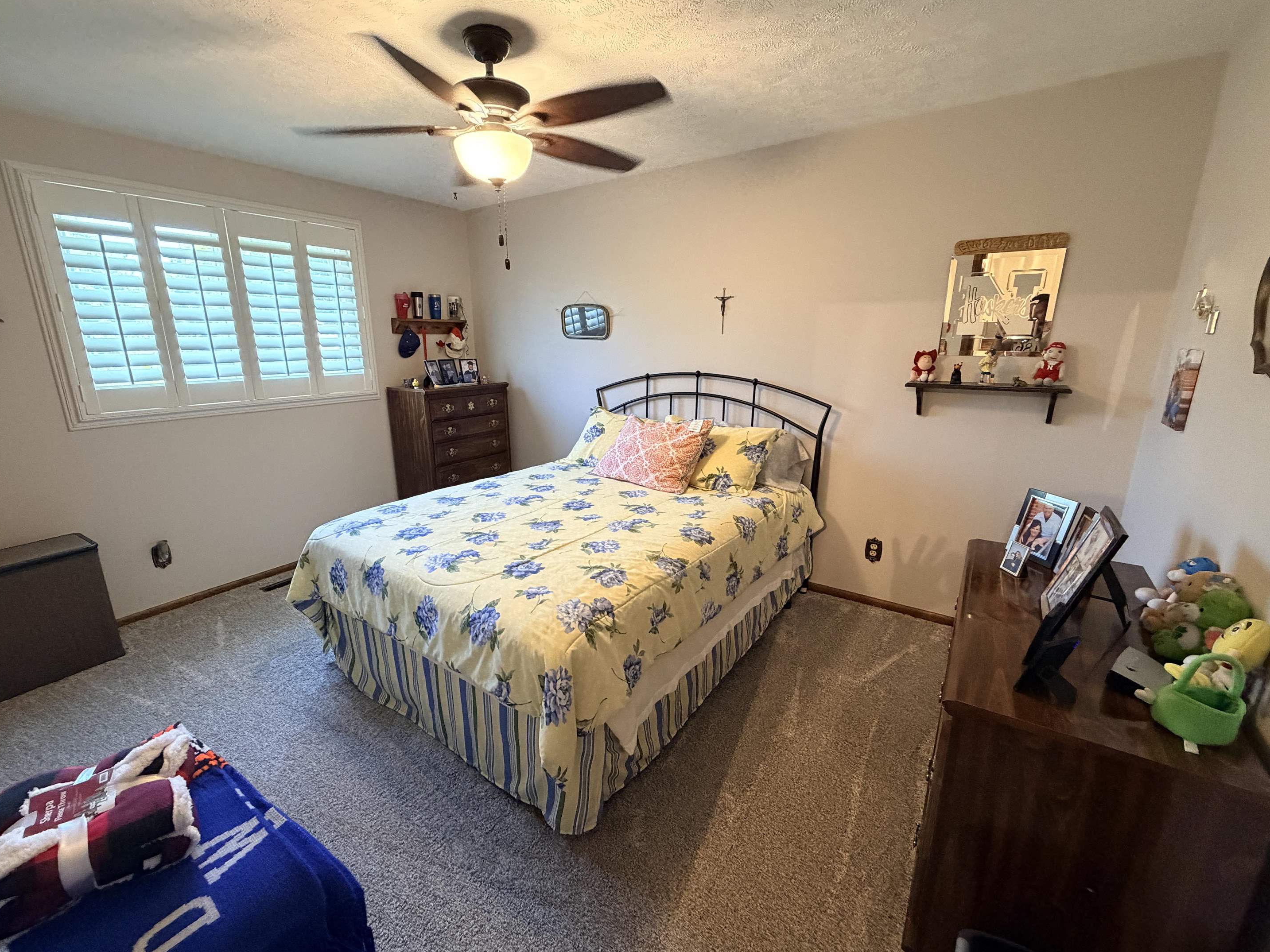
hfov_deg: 98.1
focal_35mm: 15
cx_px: 610
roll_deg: +0.2
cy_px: 477
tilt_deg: -15.0
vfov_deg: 81.7
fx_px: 550
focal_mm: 2.22
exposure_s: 1/60
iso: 500
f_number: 2.2
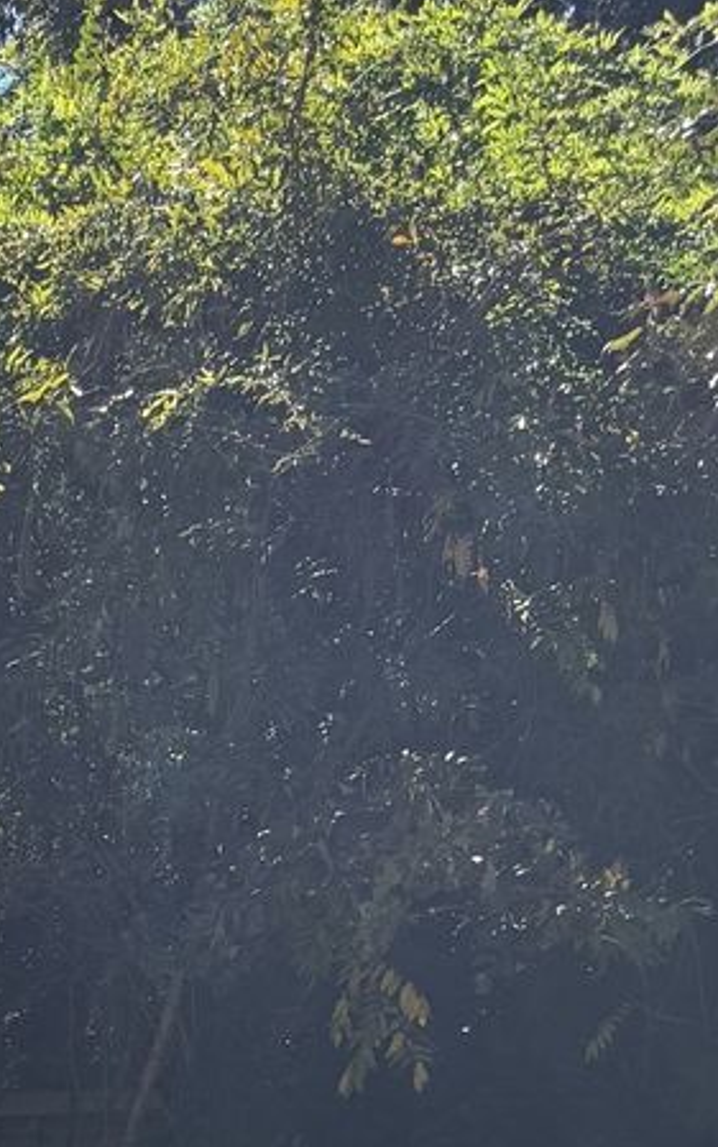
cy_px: 1860
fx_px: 2659
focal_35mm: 85
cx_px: -254
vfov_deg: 20.0
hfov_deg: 14.6
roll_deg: +2.0
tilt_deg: -18.6
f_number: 1.78
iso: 80
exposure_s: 1/1980
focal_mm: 6.76
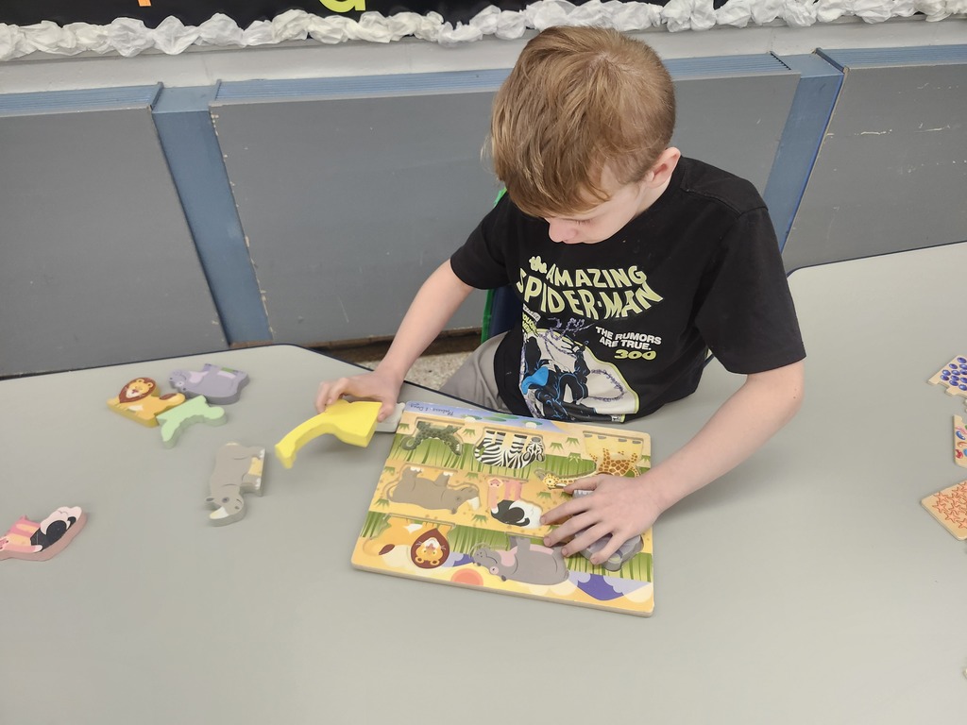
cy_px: 362
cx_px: 484
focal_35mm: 23
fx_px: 643
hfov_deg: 73.9
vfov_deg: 58.9
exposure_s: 1/120
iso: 320
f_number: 1.8
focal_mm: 5.54
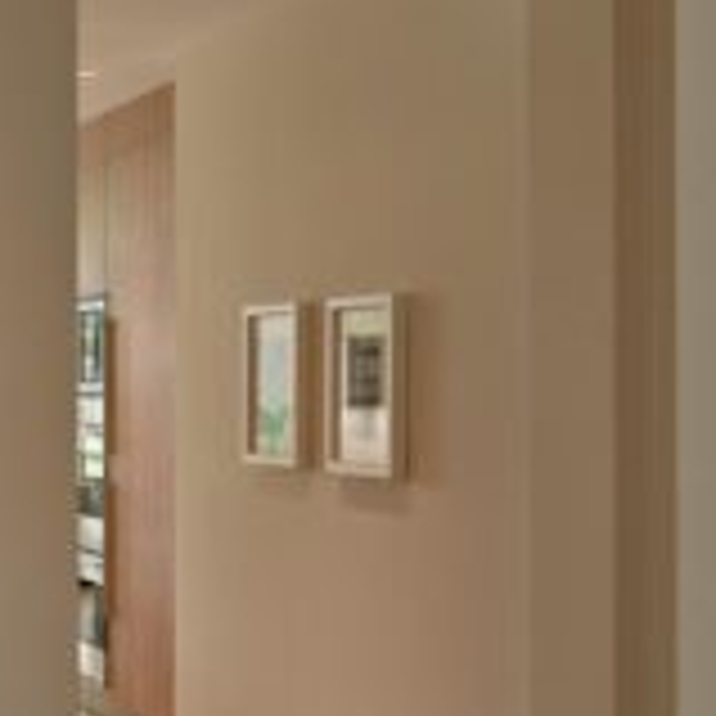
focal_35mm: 77
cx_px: -491
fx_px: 1802
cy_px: 383
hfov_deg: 18.6
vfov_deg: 22.5
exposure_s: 1/1.67
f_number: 11
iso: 125
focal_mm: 24
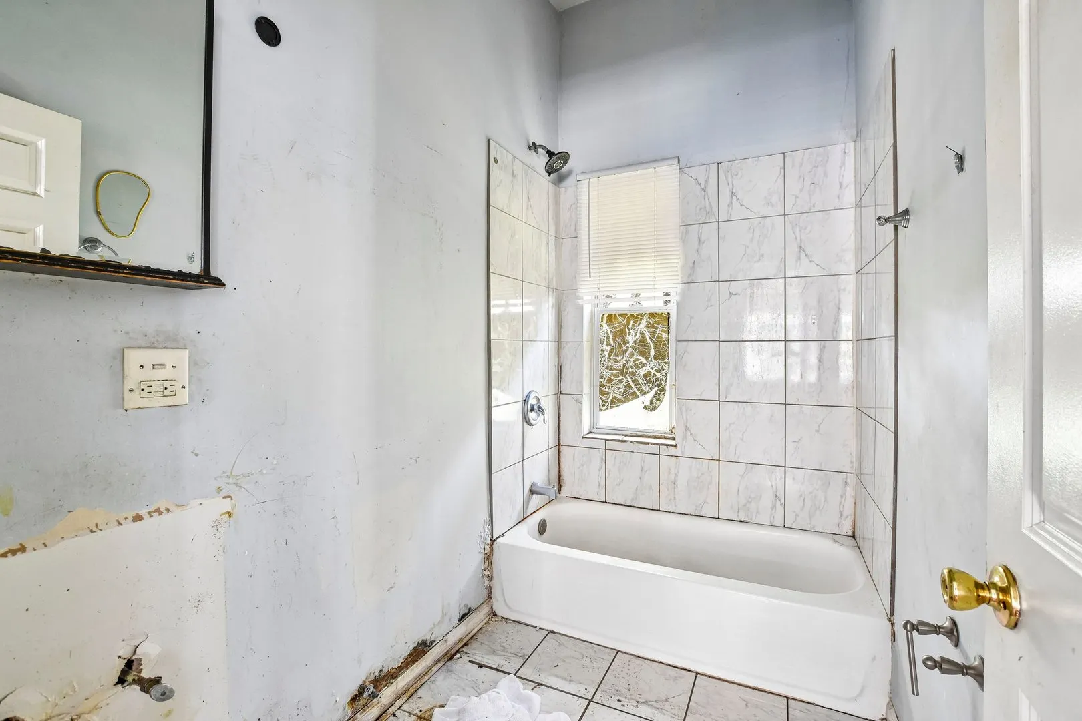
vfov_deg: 77.3
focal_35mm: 15
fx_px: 451
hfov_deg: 100.4
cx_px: 541
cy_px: 360
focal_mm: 10
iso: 400
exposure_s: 1/2.5
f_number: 8
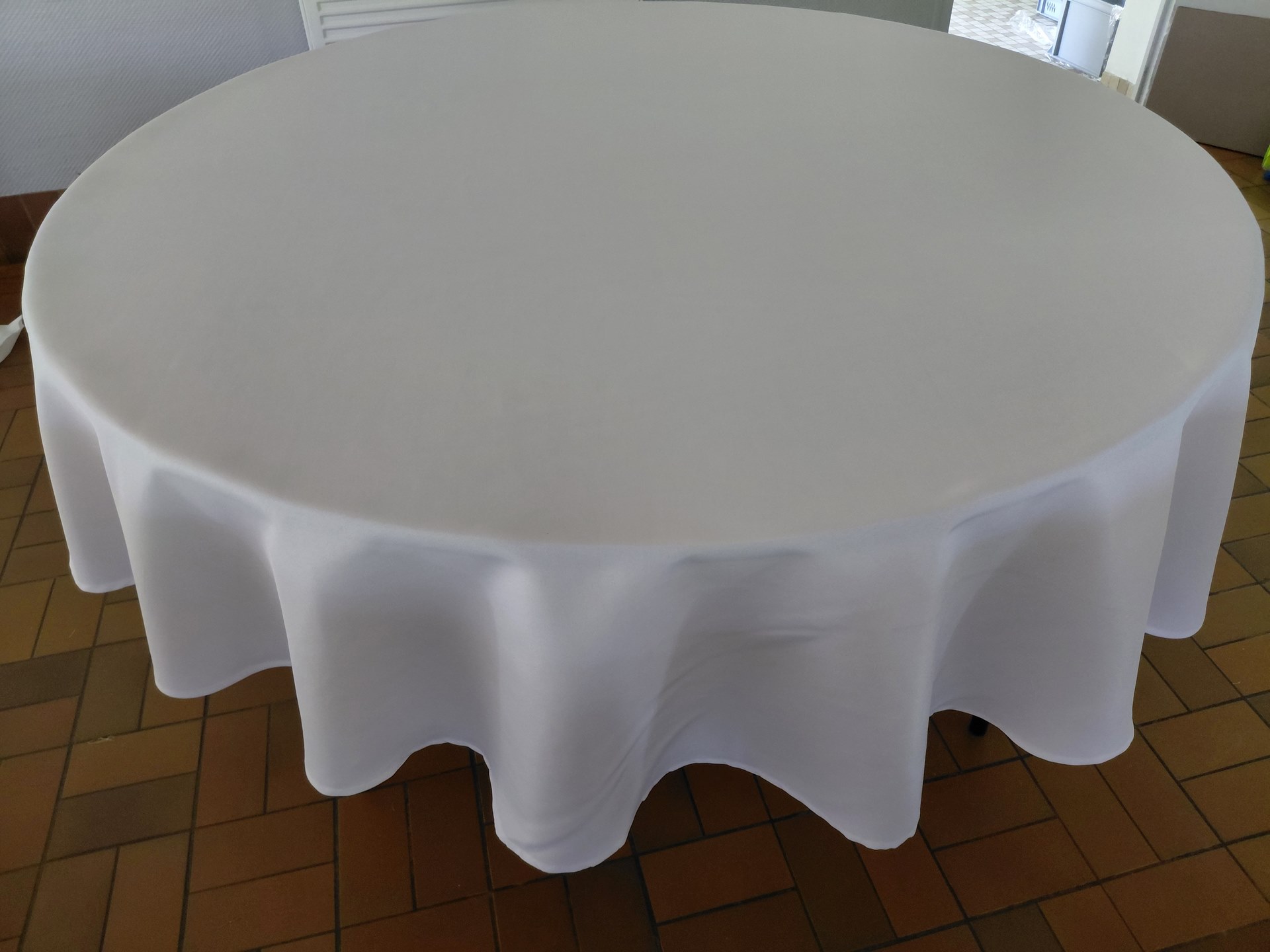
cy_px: 476
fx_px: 917
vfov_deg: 54.9
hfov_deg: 69.4
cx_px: 635
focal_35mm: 25
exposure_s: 1/60
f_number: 1.8
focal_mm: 4.69
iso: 200
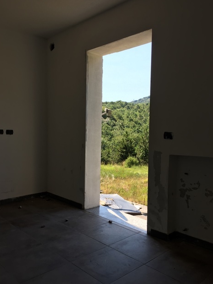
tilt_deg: -0.1
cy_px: 141
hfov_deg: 46.8
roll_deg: -0.6
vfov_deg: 60.0
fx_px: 246
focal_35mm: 30
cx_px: 106
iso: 32
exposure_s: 1/670
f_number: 2.2
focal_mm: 4.15
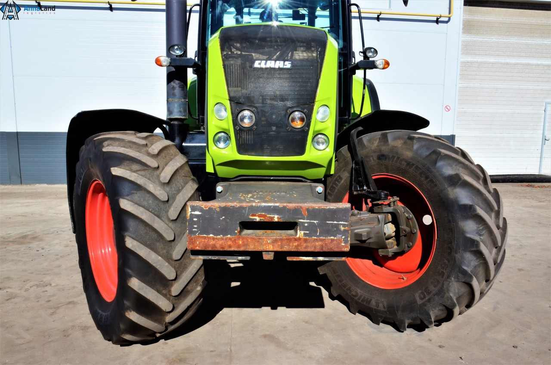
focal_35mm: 27
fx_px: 412
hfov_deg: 67.5
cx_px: 276
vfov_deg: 47.7
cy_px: 182
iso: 125
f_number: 22
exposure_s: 1/40
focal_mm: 18
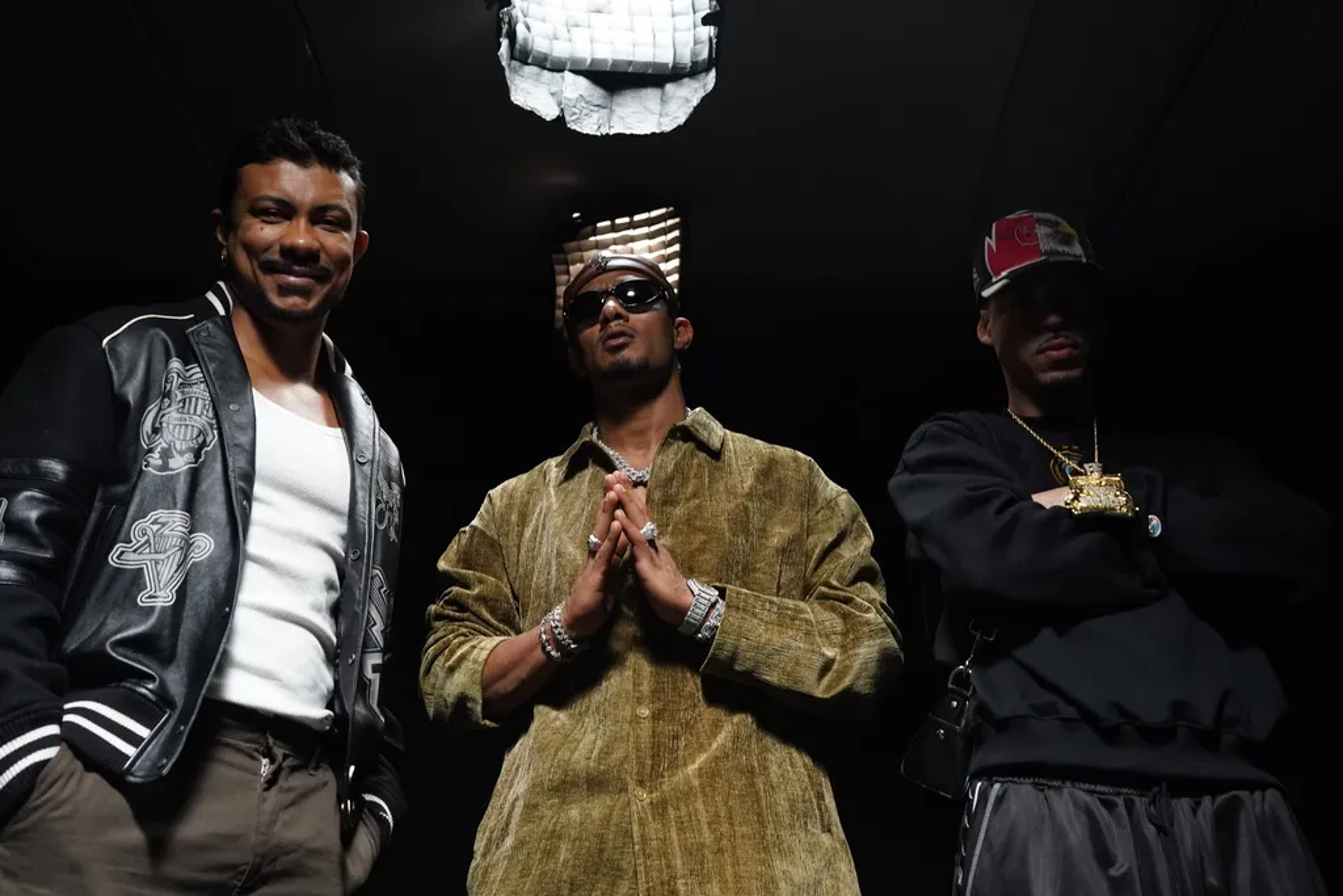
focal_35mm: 35
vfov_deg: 37.9
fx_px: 1306
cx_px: 672
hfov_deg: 54.4
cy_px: 448
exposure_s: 1/125
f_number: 4
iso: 4000
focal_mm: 35
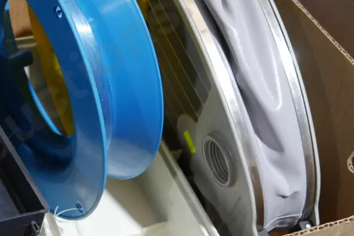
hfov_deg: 29.5
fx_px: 639
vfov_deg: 20.9
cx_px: 28
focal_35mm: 65
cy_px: 119
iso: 500
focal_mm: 16
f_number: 3.6
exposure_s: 1/60
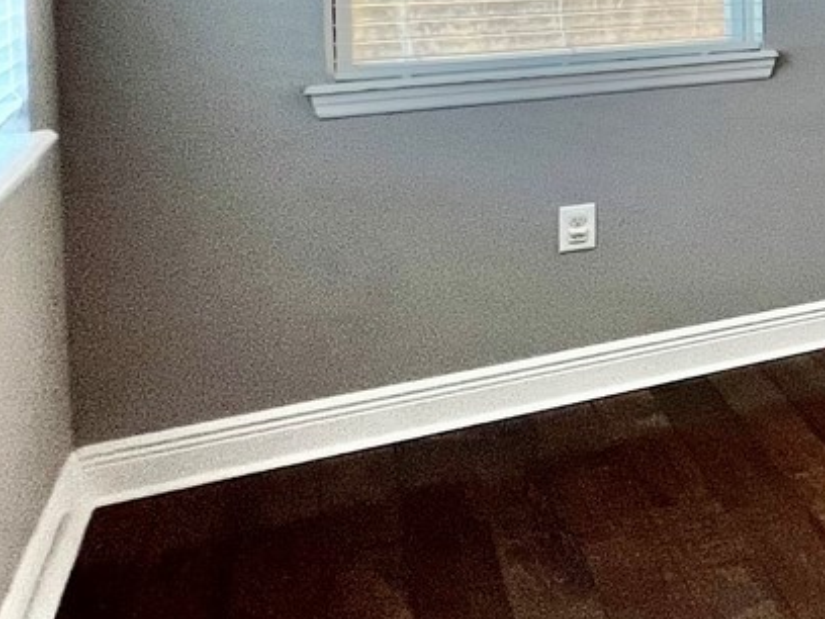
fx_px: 1215
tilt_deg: -2.1
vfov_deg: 26.3
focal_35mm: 51
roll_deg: -0.1
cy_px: -67
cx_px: 1597
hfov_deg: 20.3
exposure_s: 1/120
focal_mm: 1.57
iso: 125
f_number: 1.8
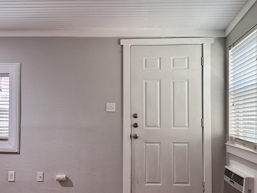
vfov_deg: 42.8
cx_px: 127
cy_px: 114
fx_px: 245
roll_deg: +0.4
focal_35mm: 33
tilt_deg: +1.8
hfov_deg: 55.3
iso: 160
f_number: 1.78
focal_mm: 6.86
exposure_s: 1/120
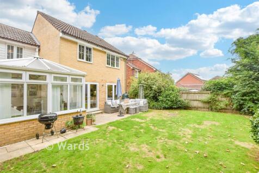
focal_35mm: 15
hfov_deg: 100.4
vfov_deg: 77.3
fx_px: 108
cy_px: 86
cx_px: 130
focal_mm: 10
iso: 320
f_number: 8
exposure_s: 1/500
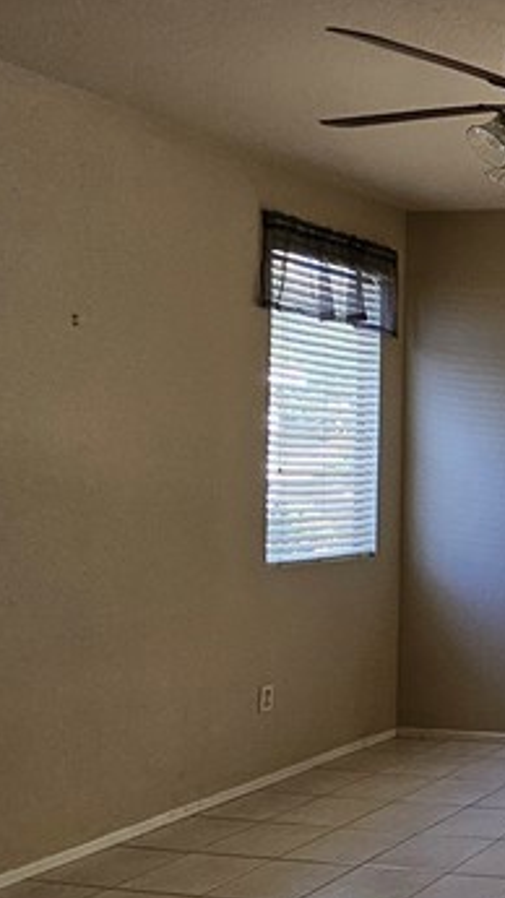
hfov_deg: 20.5
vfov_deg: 48.4
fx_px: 1000
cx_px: 895
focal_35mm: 42
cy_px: 437
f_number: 2.2
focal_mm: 1.74
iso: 50
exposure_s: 1/60
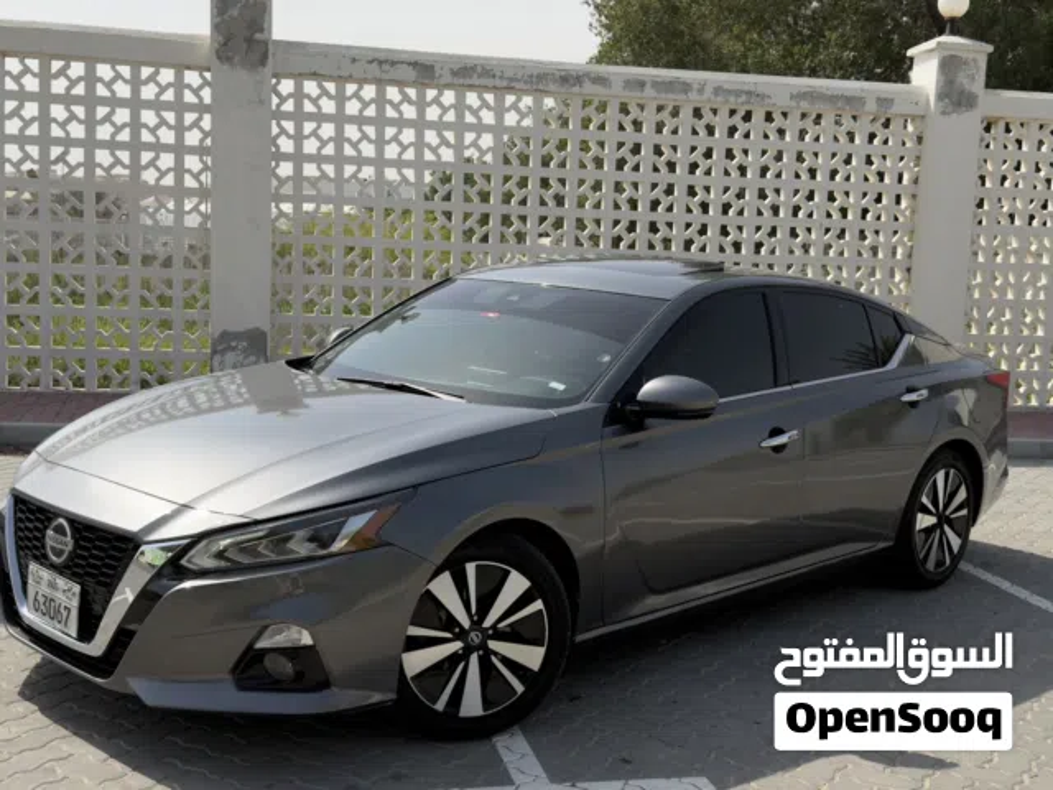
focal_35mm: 34
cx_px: 526
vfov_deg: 41.8
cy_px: 395
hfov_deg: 54.0
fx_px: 1034
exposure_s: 1/6494
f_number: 1.78
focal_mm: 6.76
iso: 64
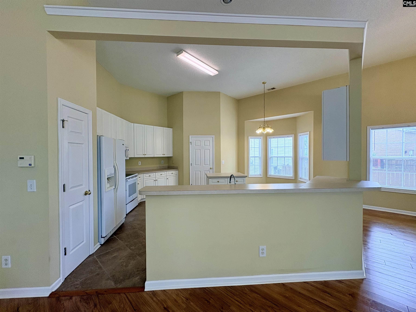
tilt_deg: +1.0
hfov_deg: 102.1
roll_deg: +0.8
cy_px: 156
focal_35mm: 14
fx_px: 168
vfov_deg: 85.7
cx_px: 208
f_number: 2.2
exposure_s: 1/130
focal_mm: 2.22
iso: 125
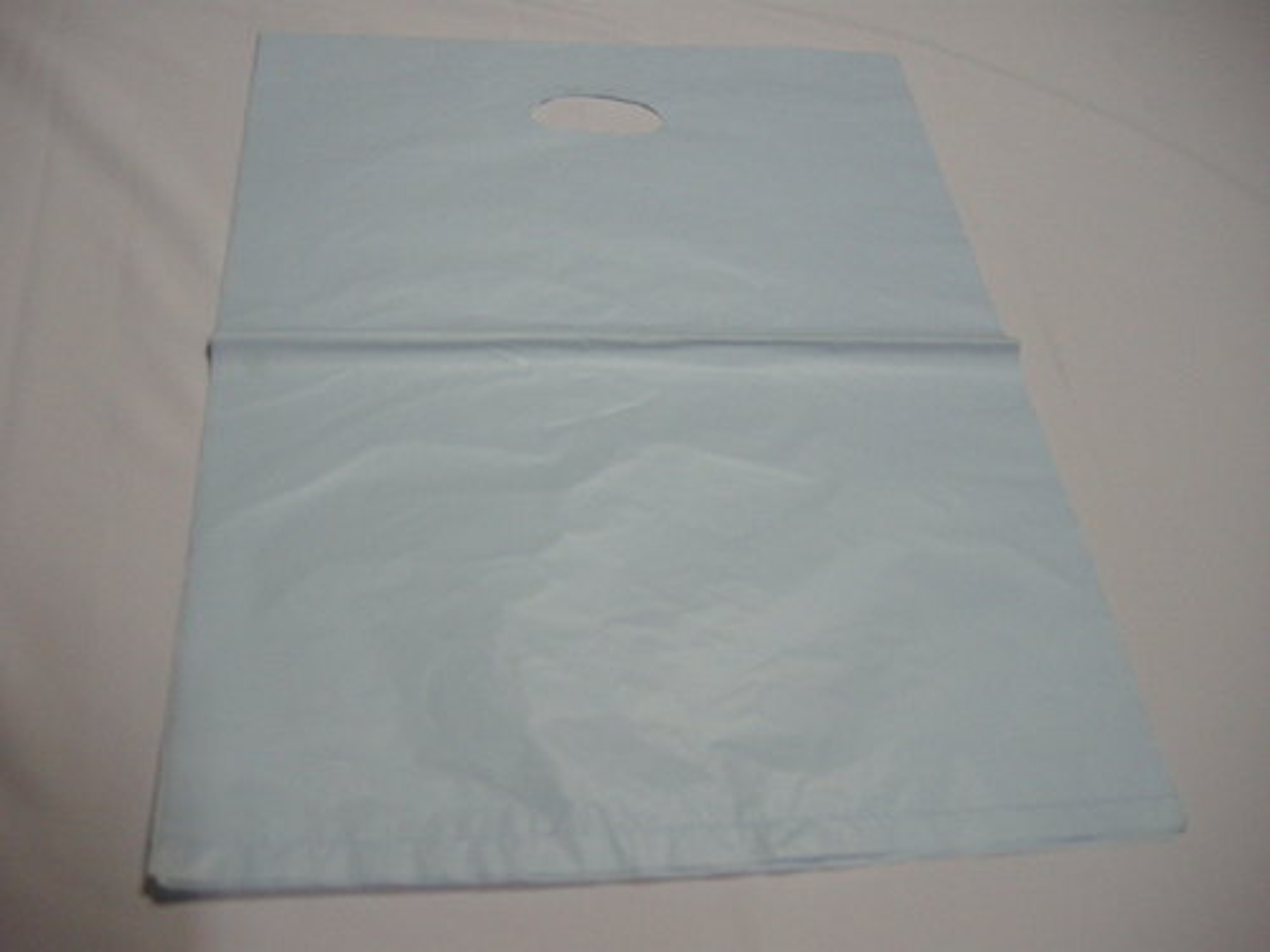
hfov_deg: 52.6
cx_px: 635
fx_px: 1284
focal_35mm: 35
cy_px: 476
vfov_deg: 40.7
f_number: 2.7
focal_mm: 7.5
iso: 400
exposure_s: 1/57.8
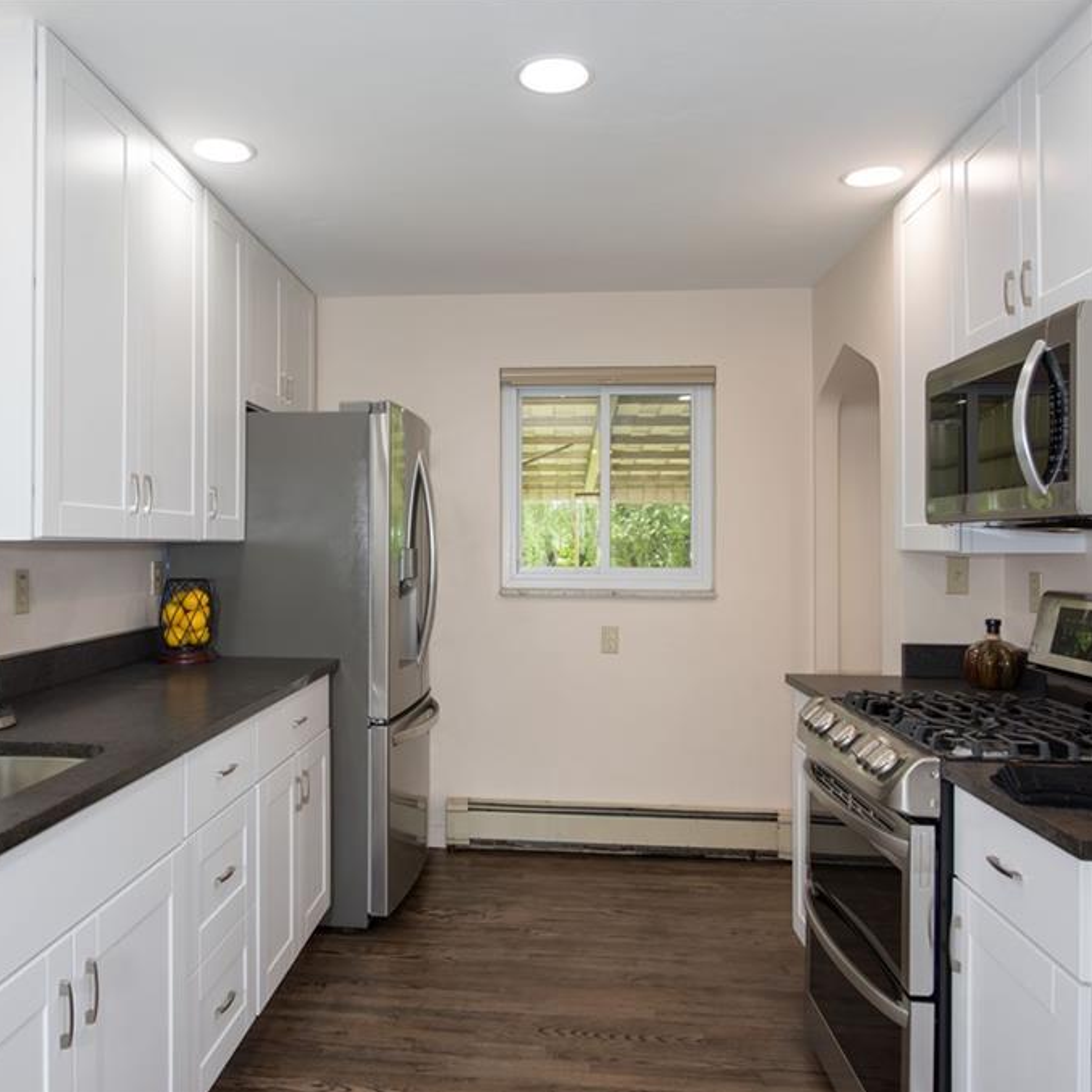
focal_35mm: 27
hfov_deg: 58.5
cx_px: 429
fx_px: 964
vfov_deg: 59.1
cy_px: 544
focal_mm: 21
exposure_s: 1/60
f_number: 7.1
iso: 400
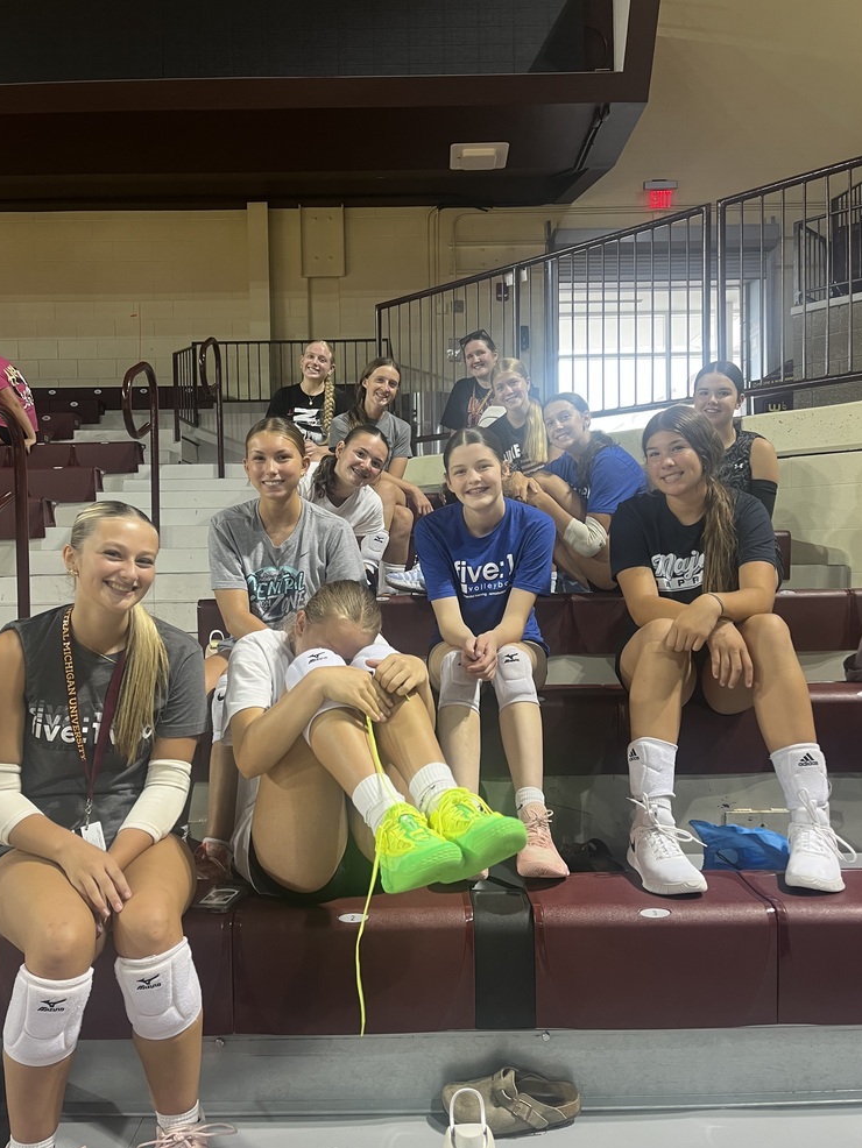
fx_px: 896
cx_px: 419
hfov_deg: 51.4
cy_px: 577
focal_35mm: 27
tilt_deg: -0.9
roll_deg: +0.5
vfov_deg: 65.3
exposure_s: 1/60
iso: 80
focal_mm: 5.1
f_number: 1.6
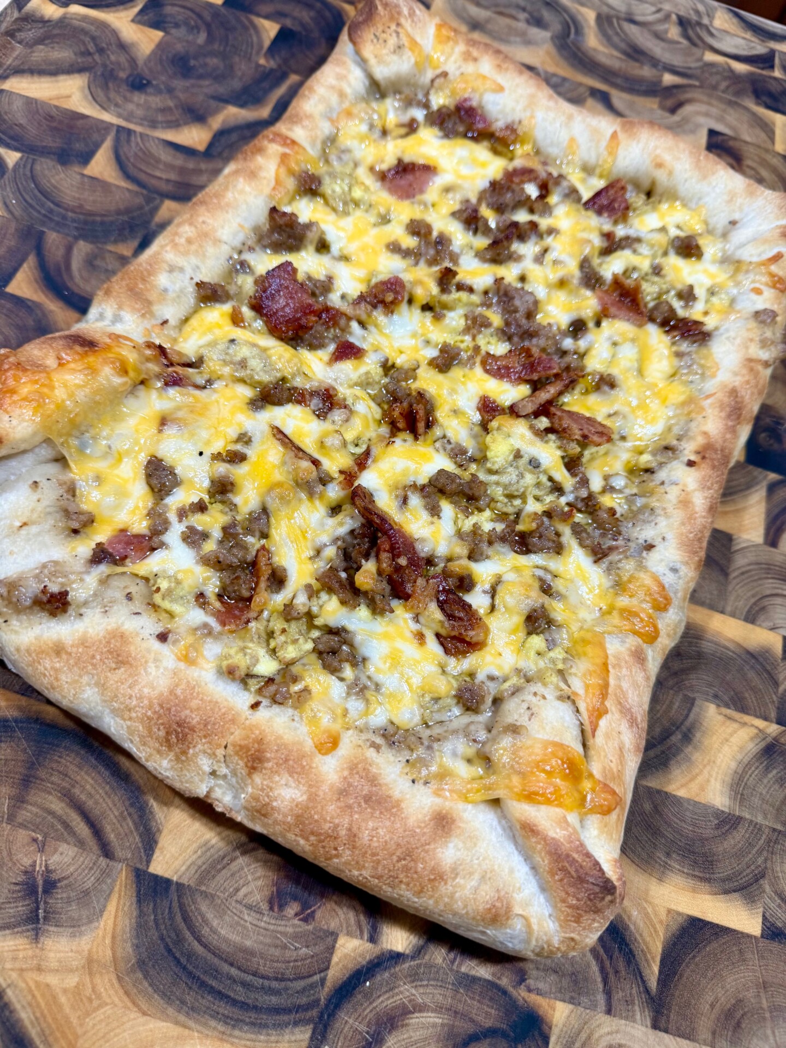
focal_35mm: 24
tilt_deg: -64.1
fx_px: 727
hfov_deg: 56.8
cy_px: 524
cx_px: 393
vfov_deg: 71.6
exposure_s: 1/60
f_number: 1.78
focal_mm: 6.76
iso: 100
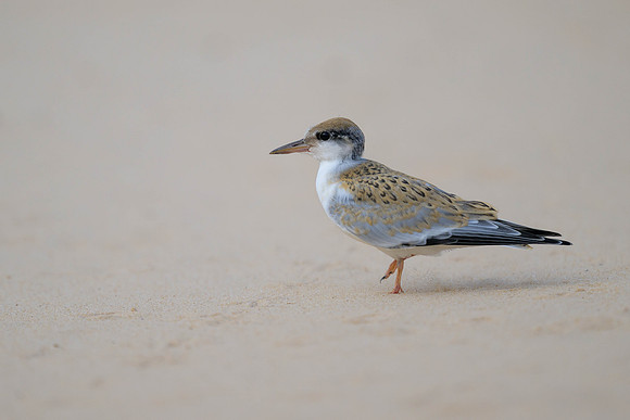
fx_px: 14686
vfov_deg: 1.6
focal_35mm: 839
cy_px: 176
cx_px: 307
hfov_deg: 2.5
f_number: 4
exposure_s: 1/2500
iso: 250
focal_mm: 560
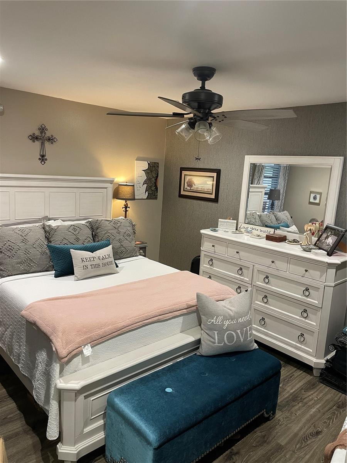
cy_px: 232
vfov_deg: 67.3
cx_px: 174
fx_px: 348
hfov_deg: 53.1
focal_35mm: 26
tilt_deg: -9.0
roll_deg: -2.8
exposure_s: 1/60
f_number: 1.6
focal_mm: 4.2
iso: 200
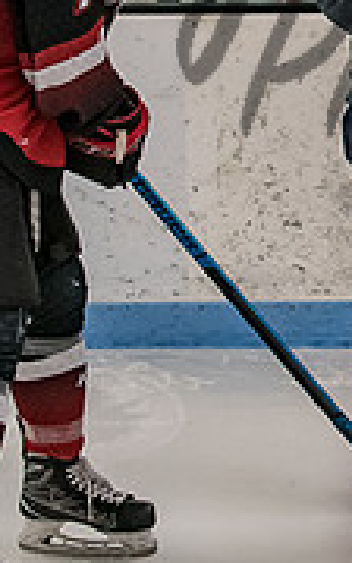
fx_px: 2531
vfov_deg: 12.5
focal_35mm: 165
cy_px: -14
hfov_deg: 7.8
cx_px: 515
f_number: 4
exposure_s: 1/250
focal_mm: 28
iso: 1250
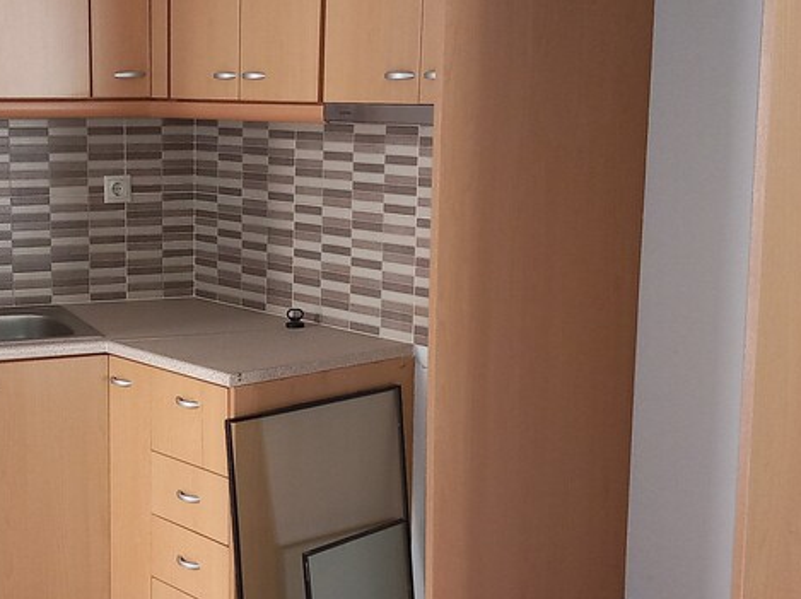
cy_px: 299
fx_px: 1364
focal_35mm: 59
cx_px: 179
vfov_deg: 24.8
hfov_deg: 32.0
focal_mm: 4
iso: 250
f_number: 1.8
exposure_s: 1/25
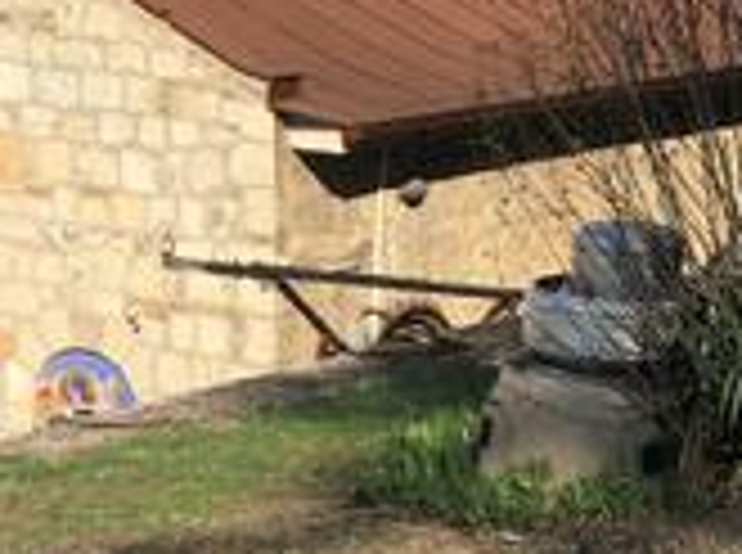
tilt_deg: -11.9
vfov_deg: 10.5
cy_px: 311
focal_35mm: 141
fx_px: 3016
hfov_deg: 13.3
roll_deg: -0.2
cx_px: -364
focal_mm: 4.15
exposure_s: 1/1637
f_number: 2.2
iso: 25
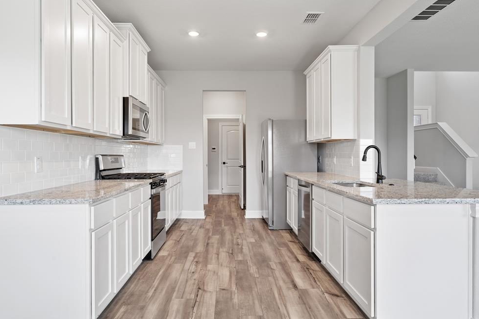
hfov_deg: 78.6
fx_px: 293
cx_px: 235
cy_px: 157
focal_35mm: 22
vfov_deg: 57.2
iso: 320
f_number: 10
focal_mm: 21
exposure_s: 2
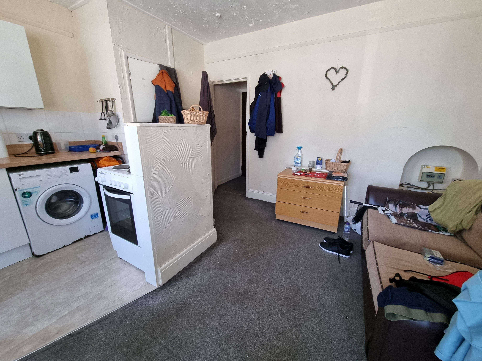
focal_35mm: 13
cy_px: 180
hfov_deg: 106.2
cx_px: 241
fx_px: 181
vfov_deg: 89.9
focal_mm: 2.2
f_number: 2.2
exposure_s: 1/50
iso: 250
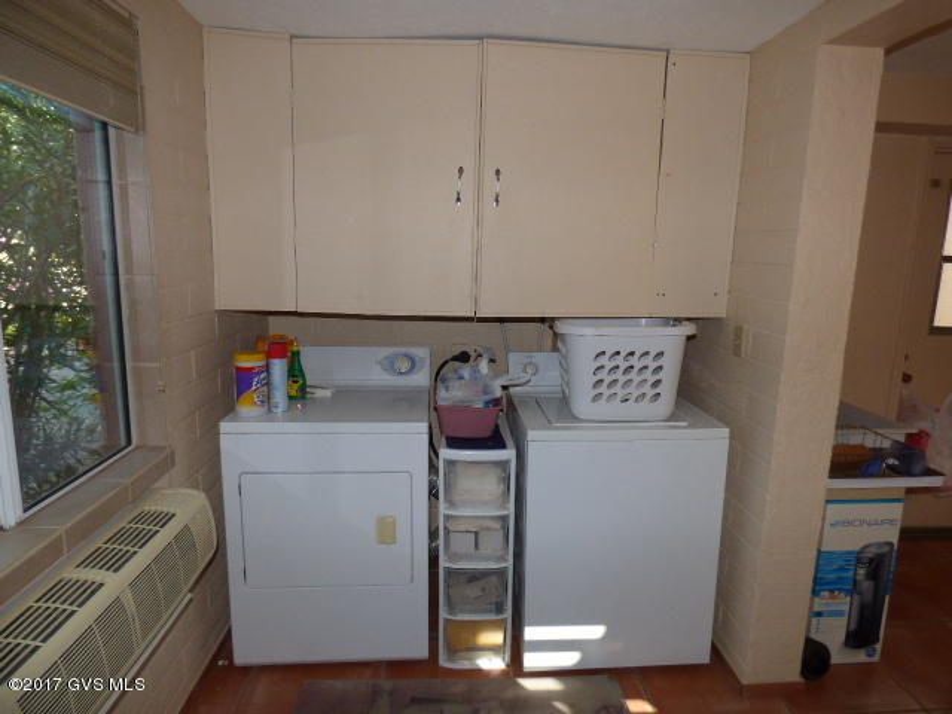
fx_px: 550
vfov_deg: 66.0
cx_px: 476
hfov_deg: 81.7
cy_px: 357
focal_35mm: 20
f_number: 2.8
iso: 200
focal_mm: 3.58
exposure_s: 1/125
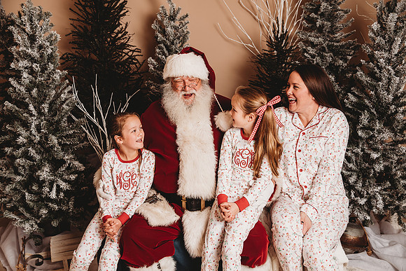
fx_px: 429
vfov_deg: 35.1
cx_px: 203
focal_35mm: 38
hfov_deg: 50.7
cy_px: 136
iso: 100
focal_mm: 38
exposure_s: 1/160
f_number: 4
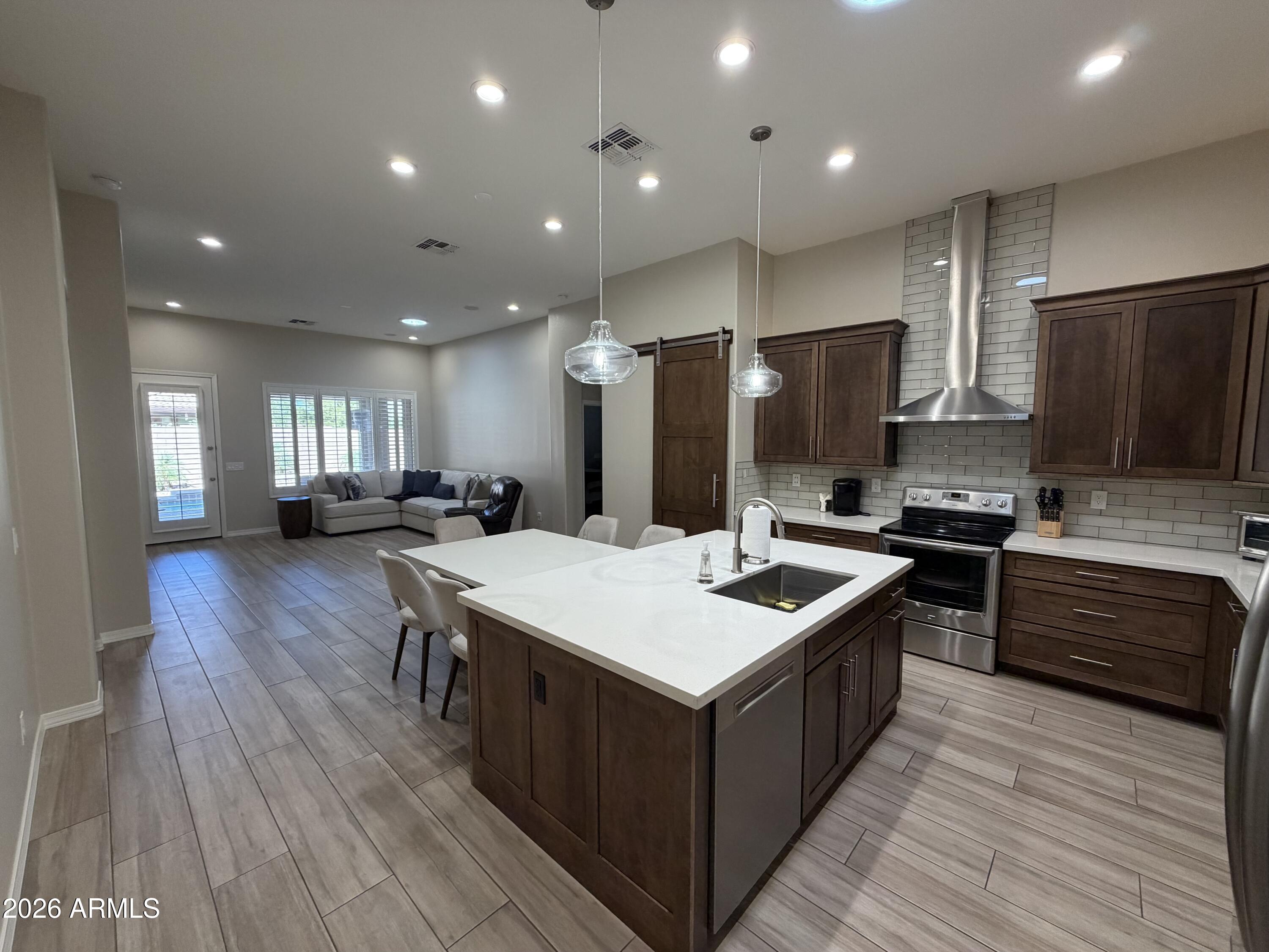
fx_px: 513
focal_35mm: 14
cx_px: 634
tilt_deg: -4.8
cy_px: 476
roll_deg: +0.3
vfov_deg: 85.7
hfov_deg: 102.1
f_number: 2.2
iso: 200
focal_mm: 2.22
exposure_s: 1/120
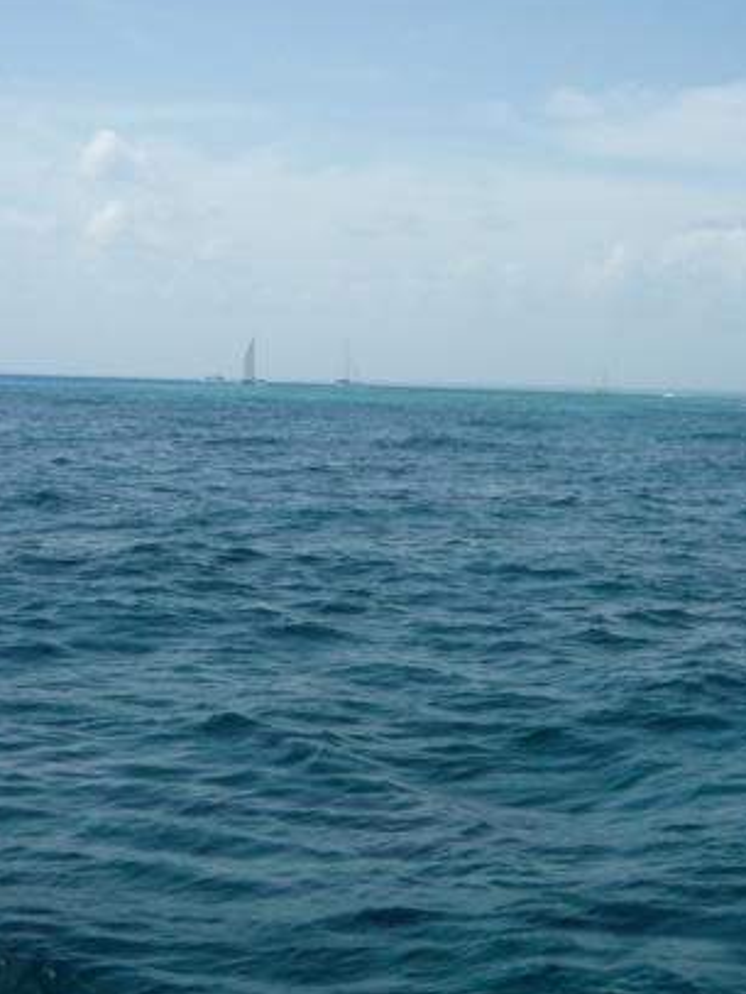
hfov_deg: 23.3
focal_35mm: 63
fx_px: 1808
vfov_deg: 30.7
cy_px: 446
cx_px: 408
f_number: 5.6
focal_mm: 5.2
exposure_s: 1/500
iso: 100
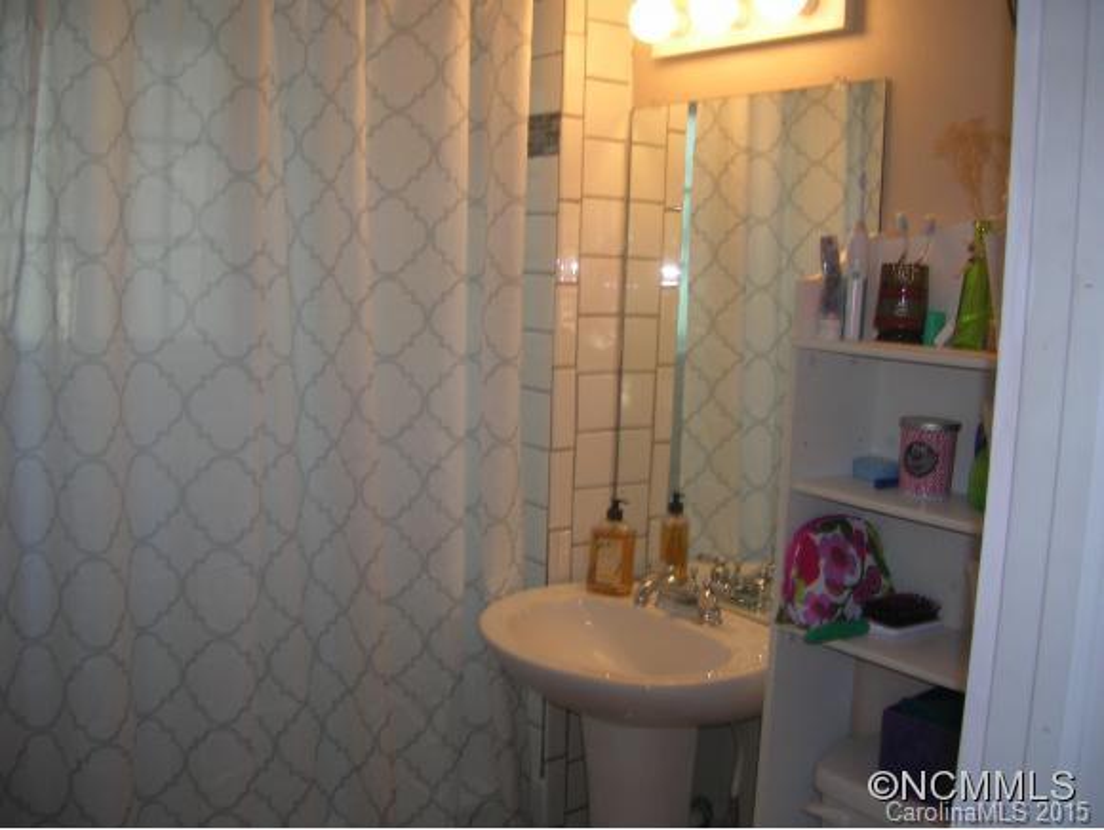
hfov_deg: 53.9
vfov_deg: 41.8
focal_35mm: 34
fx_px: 1085
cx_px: 552
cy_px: 415
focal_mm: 5.7
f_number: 2.9
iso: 50
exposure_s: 1/30
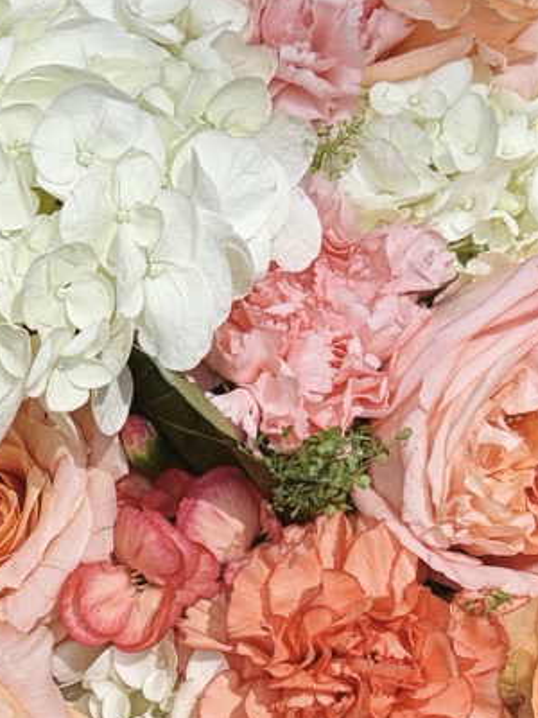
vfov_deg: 15.9
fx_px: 2425
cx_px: 7
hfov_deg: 12.5
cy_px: 950
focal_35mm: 117
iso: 50
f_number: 1.6
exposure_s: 1/3448
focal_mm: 5.96
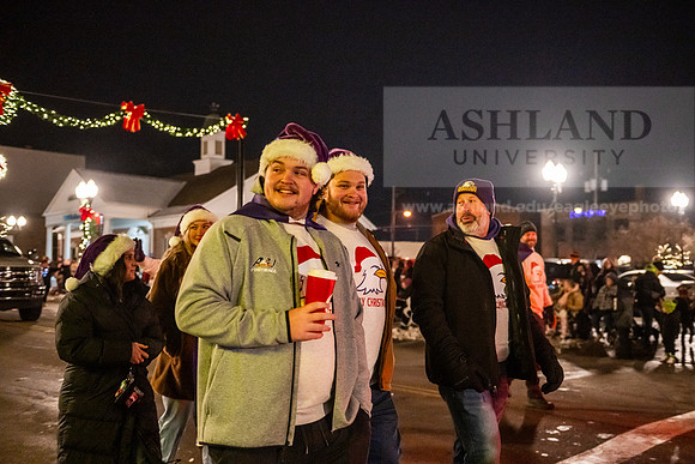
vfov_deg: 36.9
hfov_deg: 53.1
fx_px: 695
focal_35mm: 36
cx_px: 348
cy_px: 232
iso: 5000
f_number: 2.8
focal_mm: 36
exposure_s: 1/200
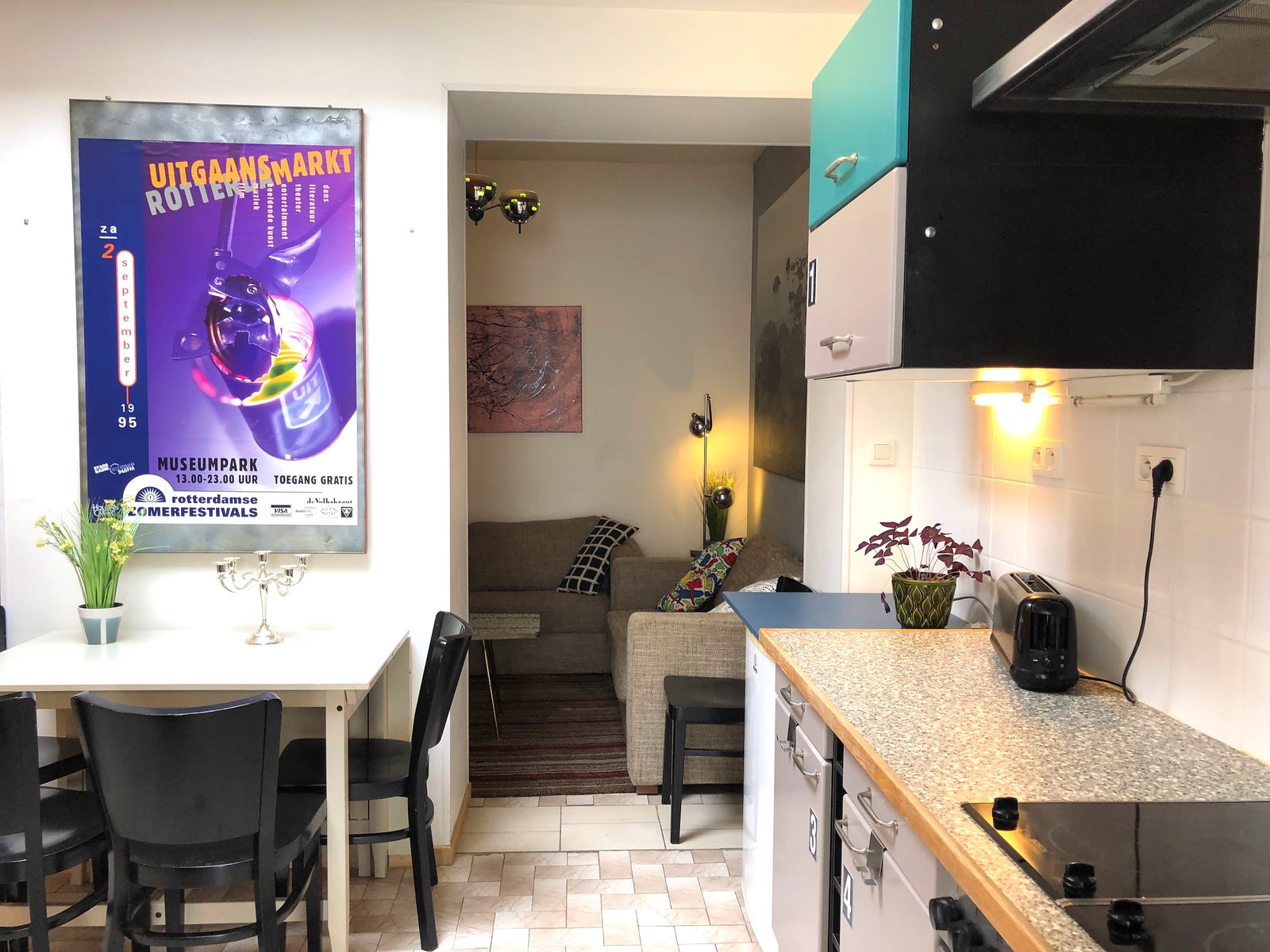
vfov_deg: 49.7
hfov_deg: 63.4
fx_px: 1027
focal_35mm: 28
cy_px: 476
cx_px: 635
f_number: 1.8
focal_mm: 3.99
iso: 25
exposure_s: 1/33
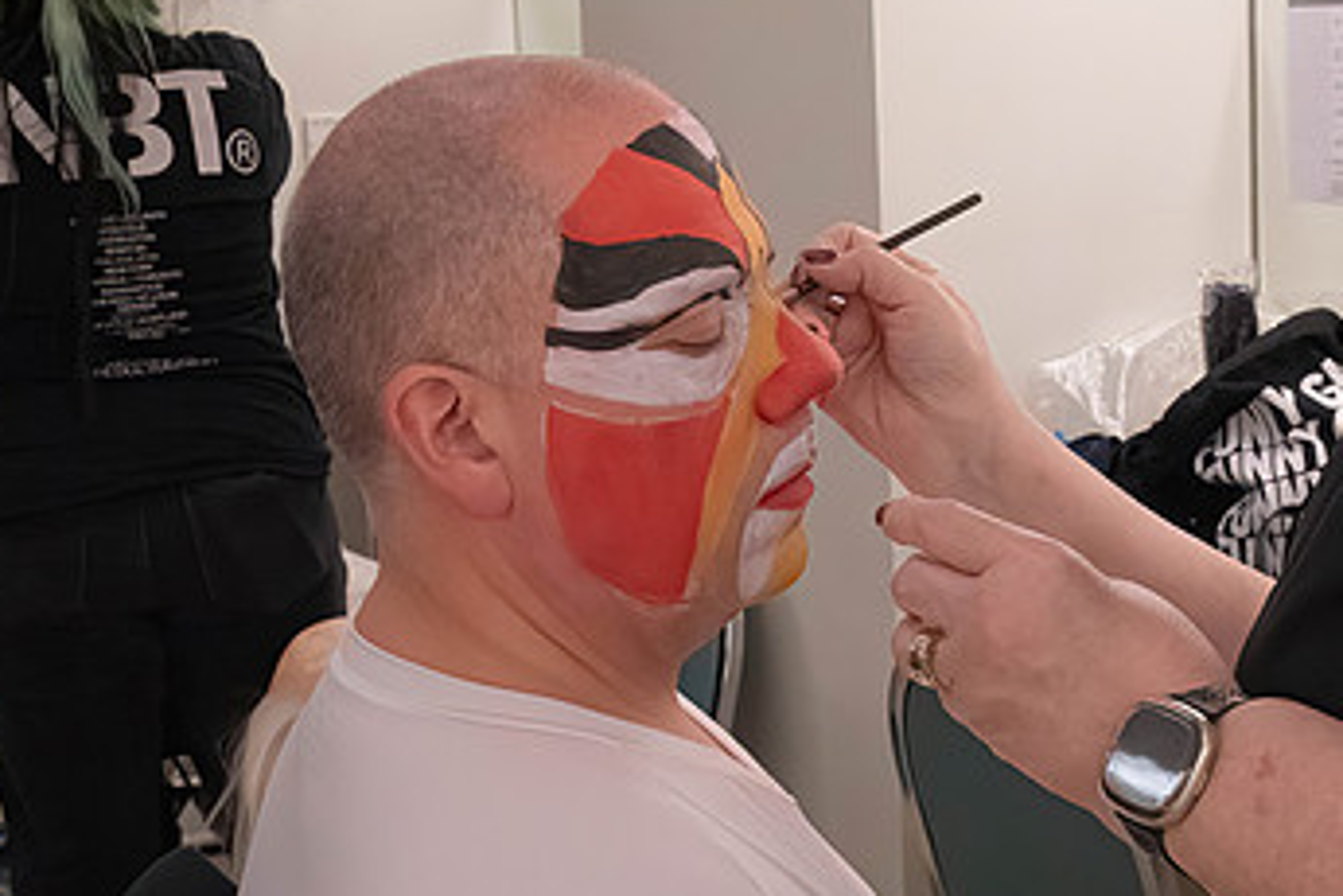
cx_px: 1008
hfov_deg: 27.0
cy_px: 388
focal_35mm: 74
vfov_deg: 18.4
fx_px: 2760
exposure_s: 1/500
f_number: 11
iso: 16000
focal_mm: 44
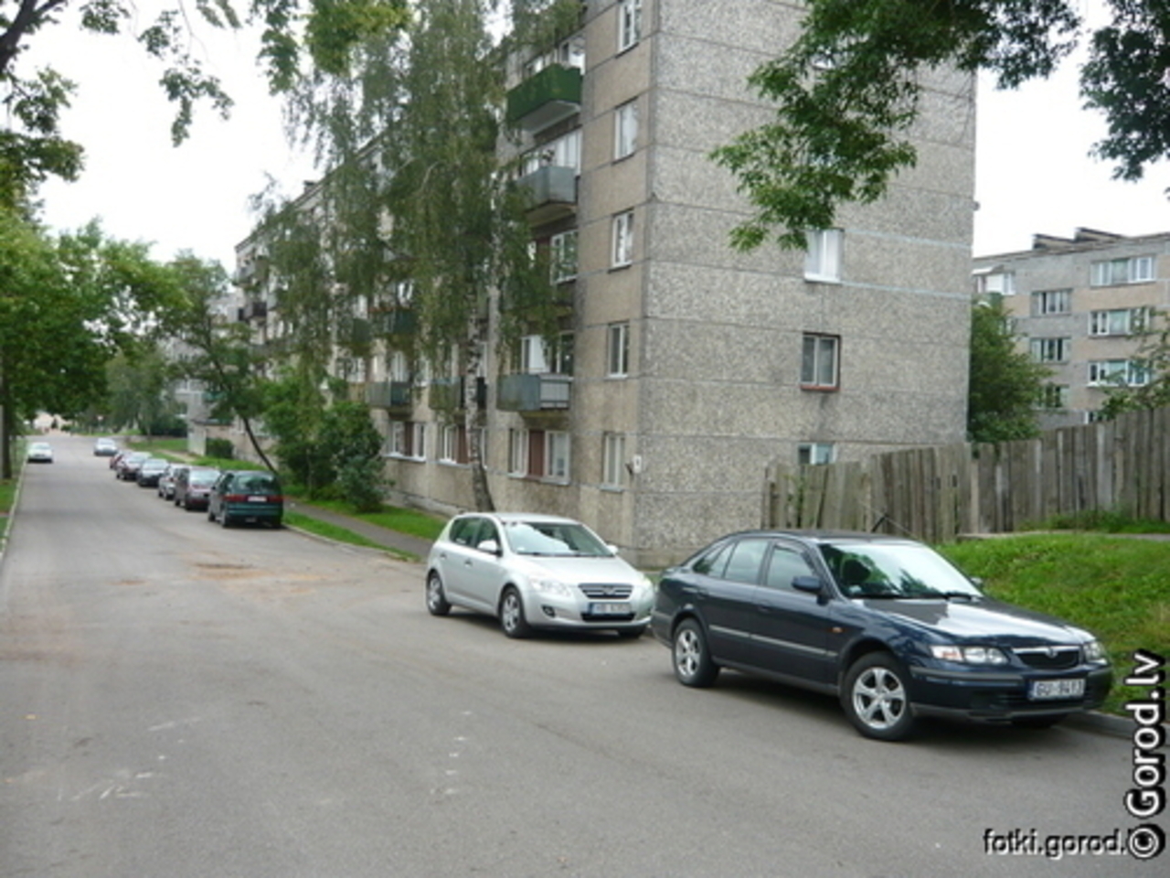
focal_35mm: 33
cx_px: 585
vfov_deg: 42.9
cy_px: 439
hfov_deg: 55.4
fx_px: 1115
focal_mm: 5.5
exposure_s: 1/125
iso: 100
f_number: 2.8
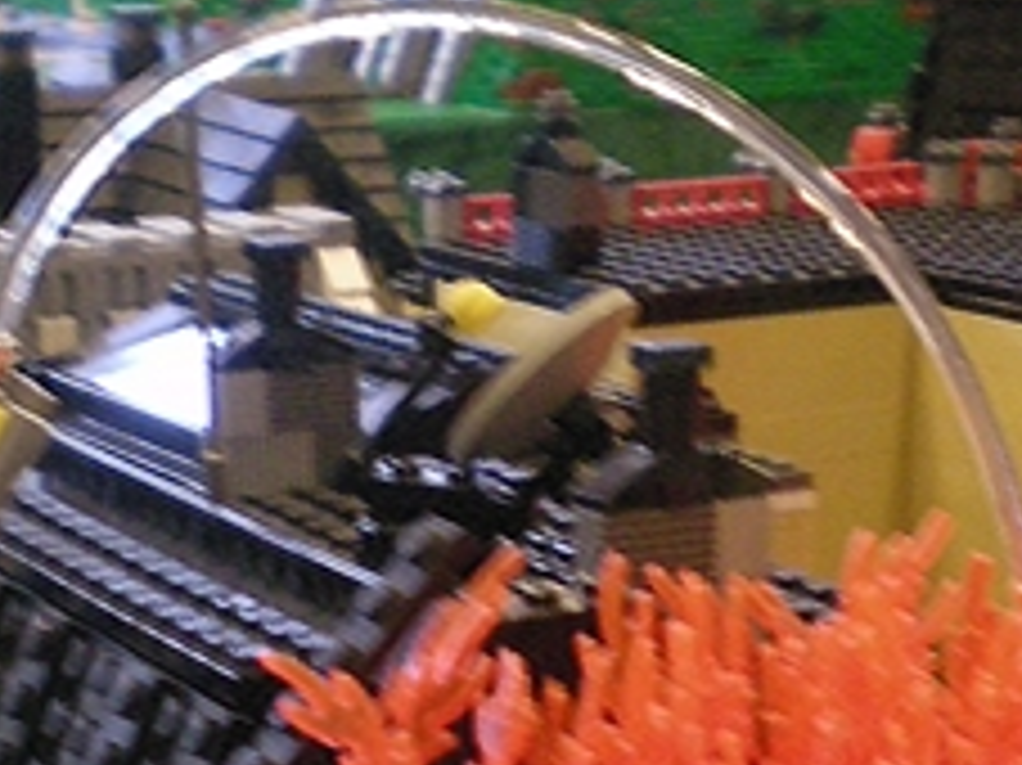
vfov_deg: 13.7
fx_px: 3157
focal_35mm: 107
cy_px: 738
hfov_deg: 18.4
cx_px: 572
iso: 400
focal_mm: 6.3
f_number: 3.1
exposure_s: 1/11.5
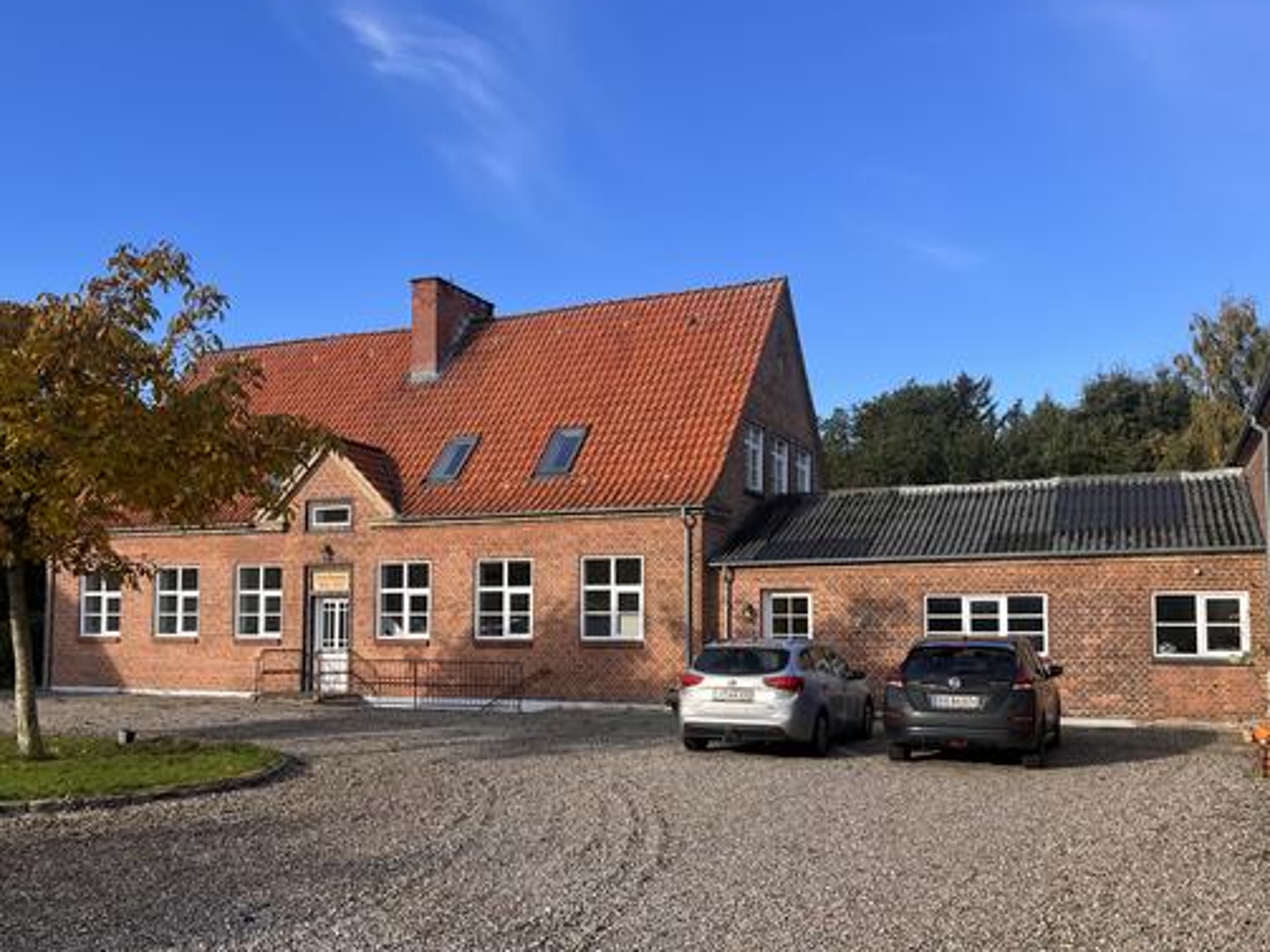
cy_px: 538
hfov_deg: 58.4
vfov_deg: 45.3
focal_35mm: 31
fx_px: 1137
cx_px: 634
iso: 50
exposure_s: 1/1422
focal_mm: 5.1
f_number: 1.6
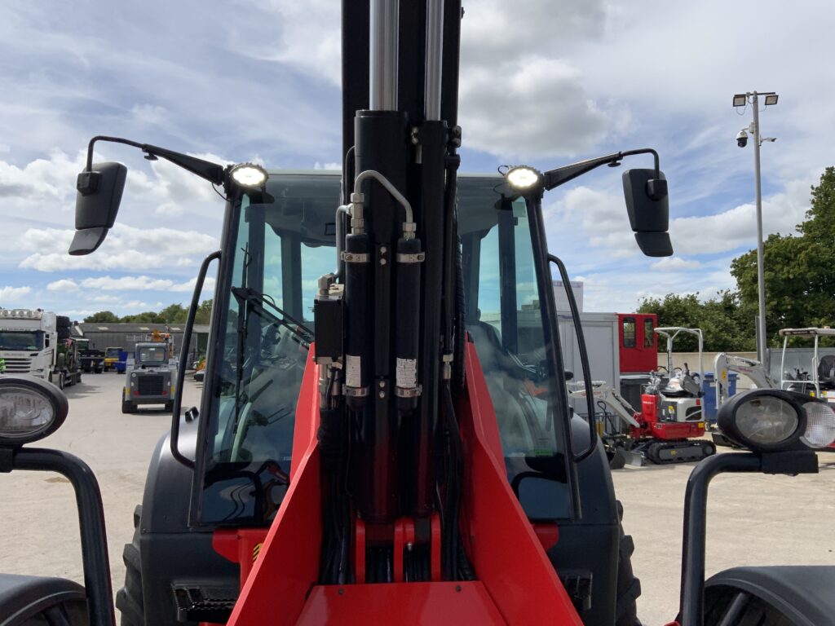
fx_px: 700
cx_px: 418
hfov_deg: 61.7
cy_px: 313
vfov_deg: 48.2
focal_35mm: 29
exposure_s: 1/2141
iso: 16
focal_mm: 3
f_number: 1.8
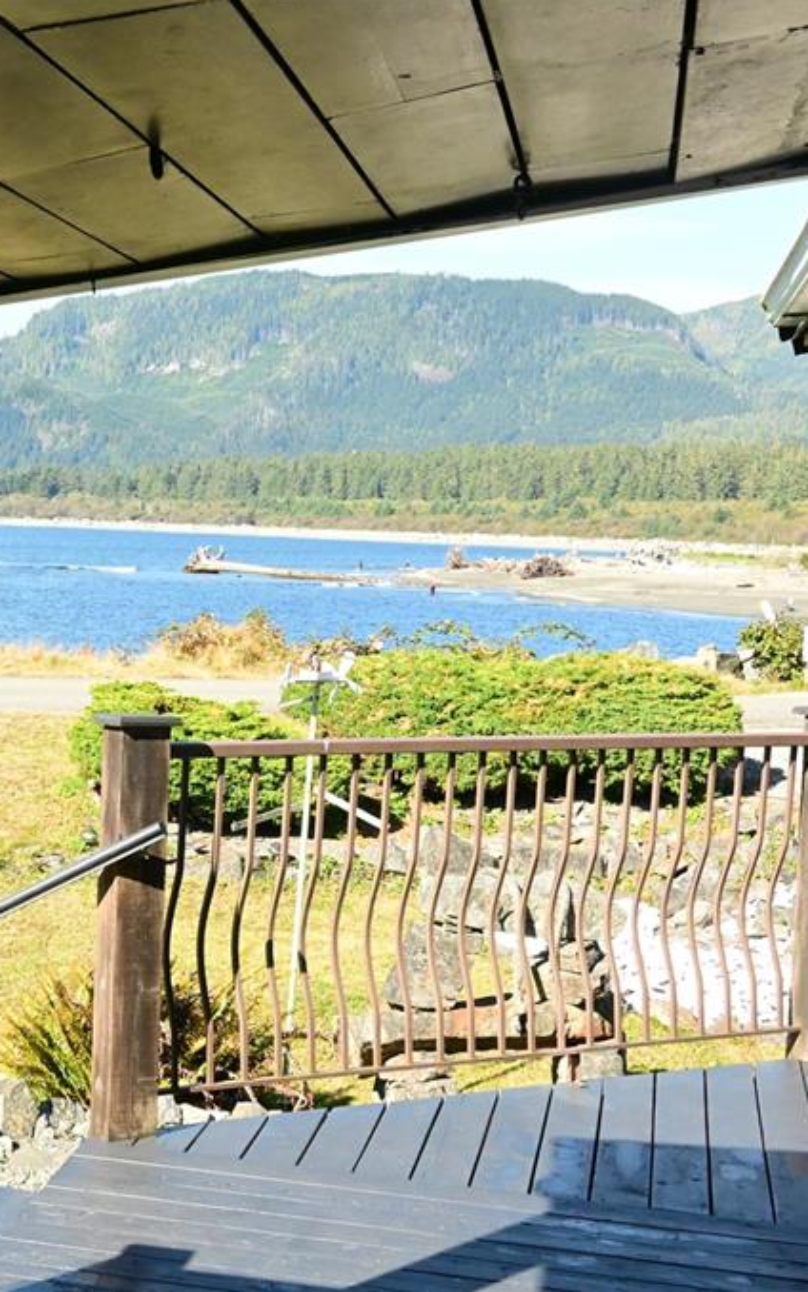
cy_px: 644
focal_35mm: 60
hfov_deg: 20.9
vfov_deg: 34.0
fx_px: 2113
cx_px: -13
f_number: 11
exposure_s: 1/1500
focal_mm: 26
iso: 3200
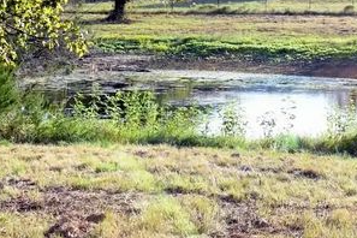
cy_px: -44
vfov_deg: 9.7
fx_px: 1385
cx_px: 487
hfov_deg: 14.0
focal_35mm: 140
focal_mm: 27
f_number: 6.3
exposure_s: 1/400
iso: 500
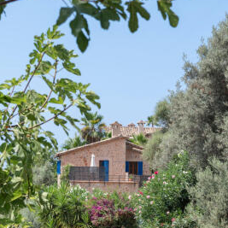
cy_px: 123
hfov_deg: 16.4
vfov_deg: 16.4
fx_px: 790
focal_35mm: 106
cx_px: 120
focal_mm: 70
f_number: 8
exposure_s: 1/125
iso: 100
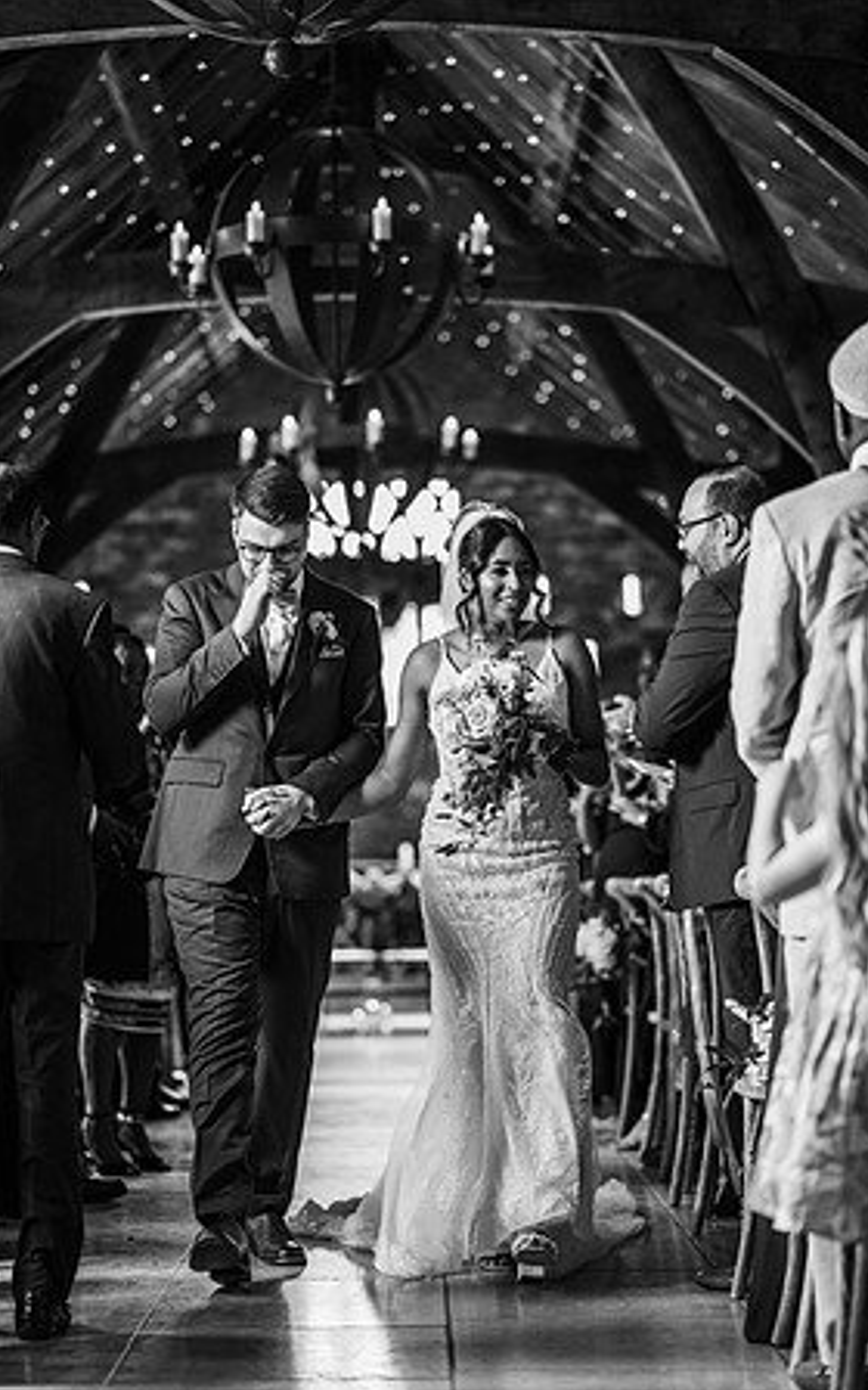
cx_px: 436
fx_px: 3293
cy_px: 695
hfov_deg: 15.0
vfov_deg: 23.8
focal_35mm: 87
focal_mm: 85
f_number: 2
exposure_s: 1/200
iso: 1000
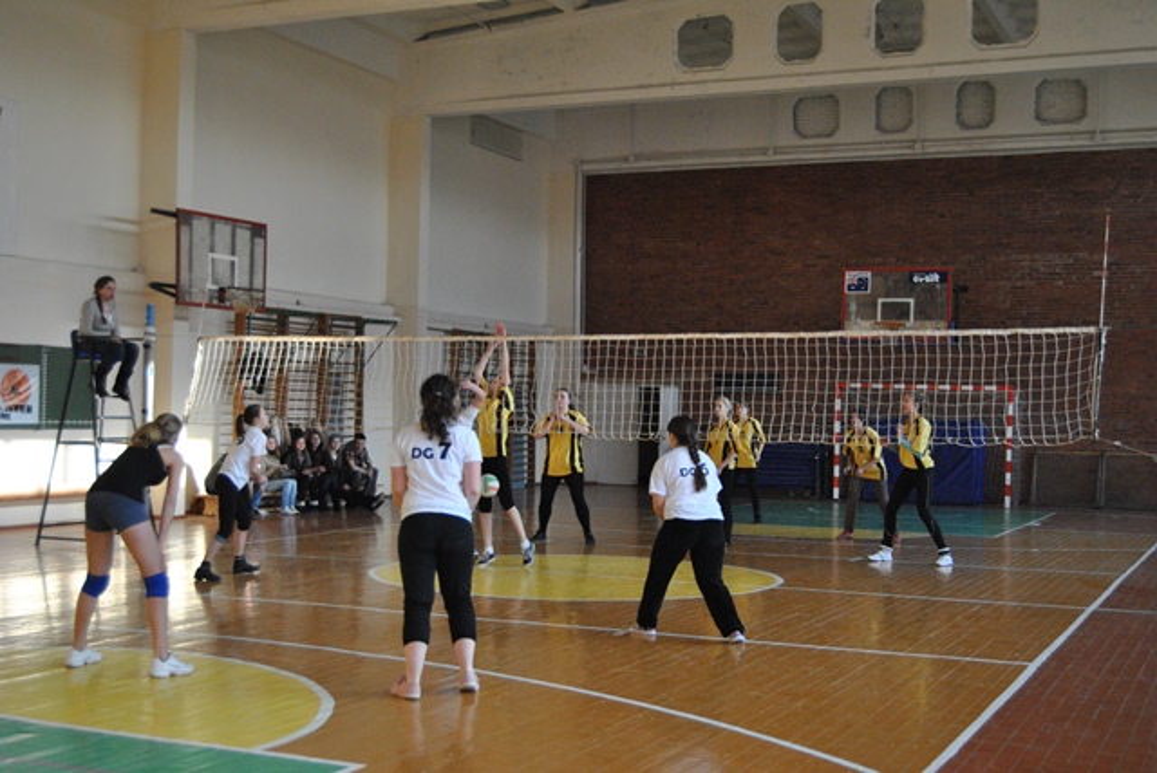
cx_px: 578
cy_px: 386
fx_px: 1496
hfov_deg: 42.3
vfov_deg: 29.0
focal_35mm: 46
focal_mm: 31
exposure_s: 1/250
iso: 800
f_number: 4.2
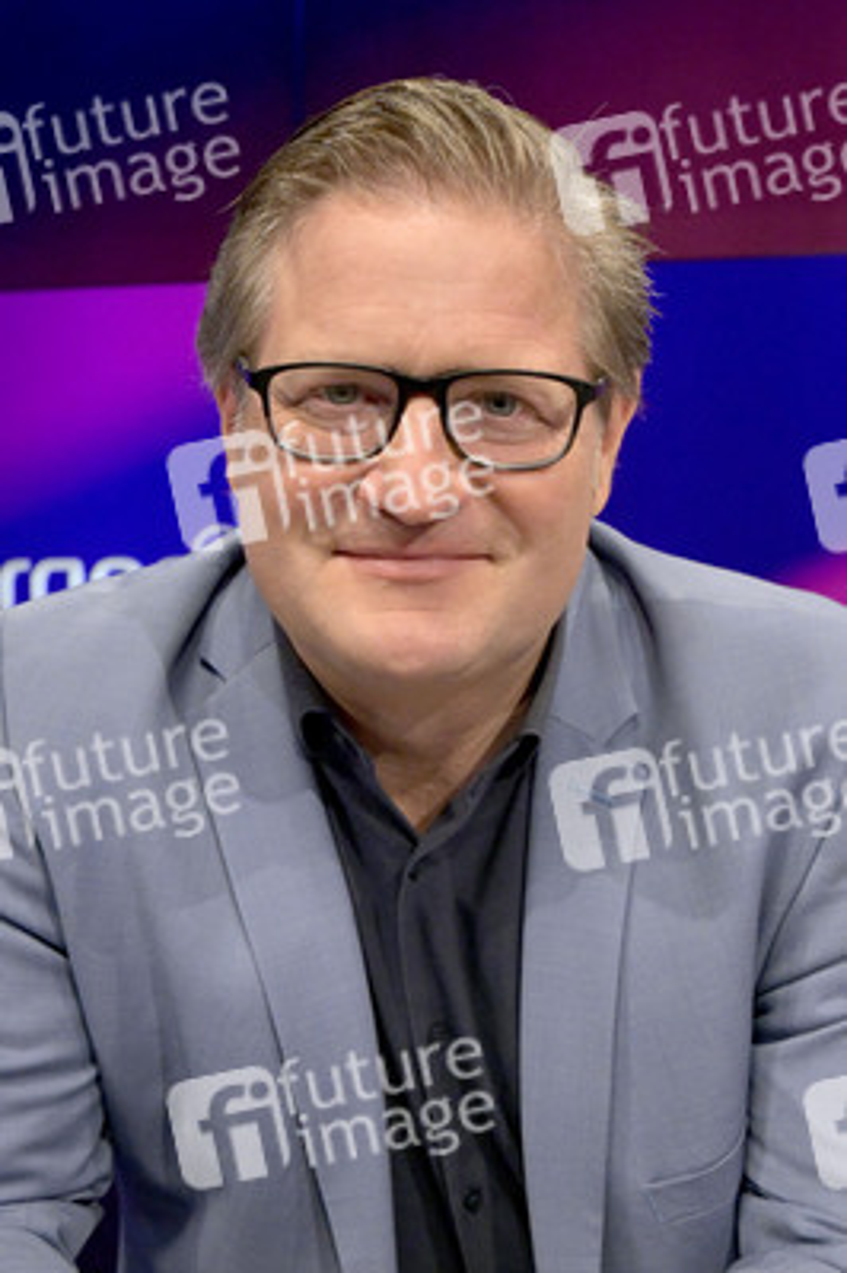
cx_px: 424
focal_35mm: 38
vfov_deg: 50.7
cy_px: 636
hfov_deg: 35.0
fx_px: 1343
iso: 2500
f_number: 6.3
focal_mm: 38
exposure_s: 1/320
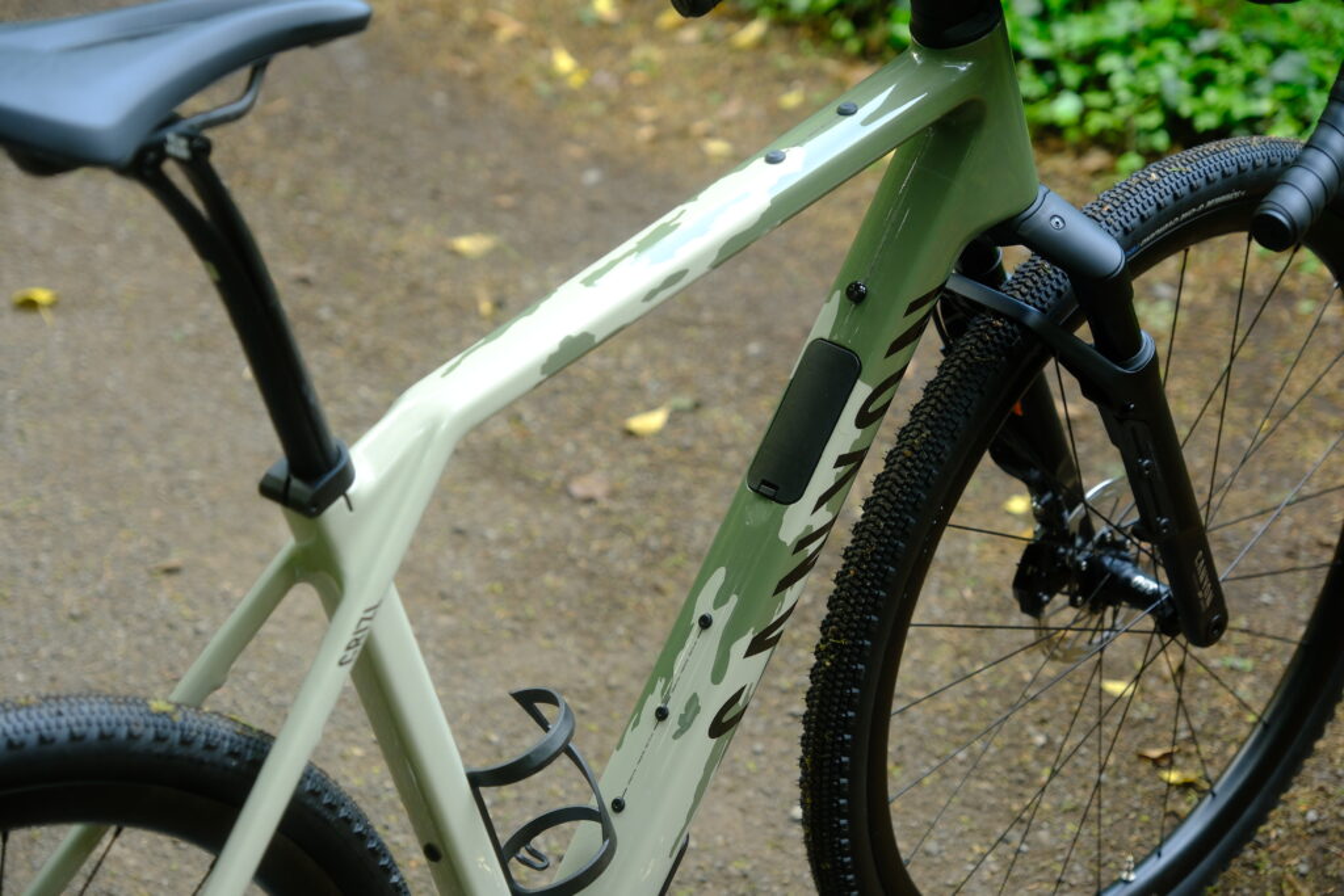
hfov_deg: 26.3
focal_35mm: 77
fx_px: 2875
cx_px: 672
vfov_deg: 17.7
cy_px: 448
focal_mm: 51.6
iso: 640
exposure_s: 1/80
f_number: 2.8
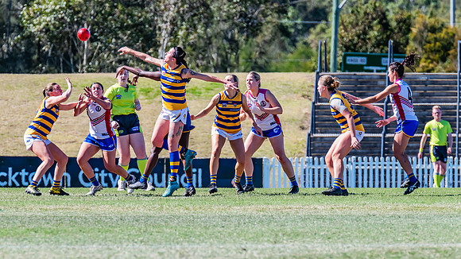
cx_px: 202
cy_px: 119
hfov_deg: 4.2
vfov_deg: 2.4
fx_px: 6304
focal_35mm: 516
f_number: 8
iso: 800
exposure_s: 1/1600
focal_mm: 420
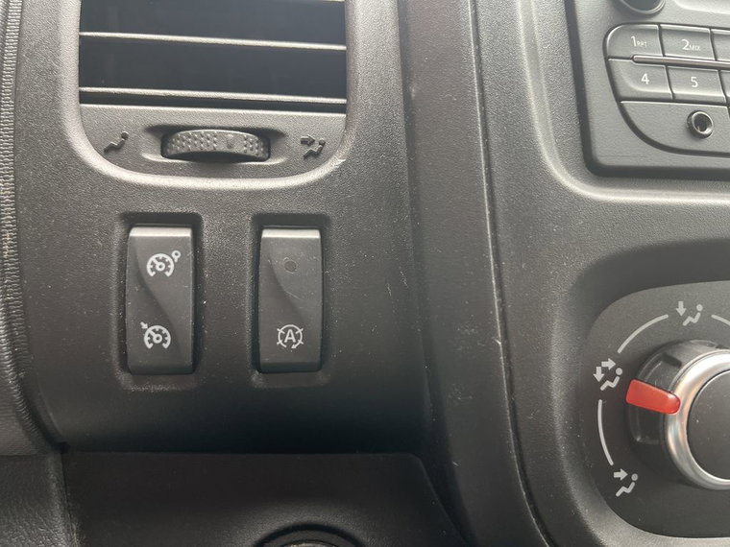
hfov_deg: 67.3
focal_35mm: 26
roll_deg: -1.6
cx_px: 365
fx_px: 548
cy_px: 274
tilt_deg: -12.5
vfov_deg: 53.1
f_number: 1.6
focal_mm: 5.1
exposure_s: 1/121
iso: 125
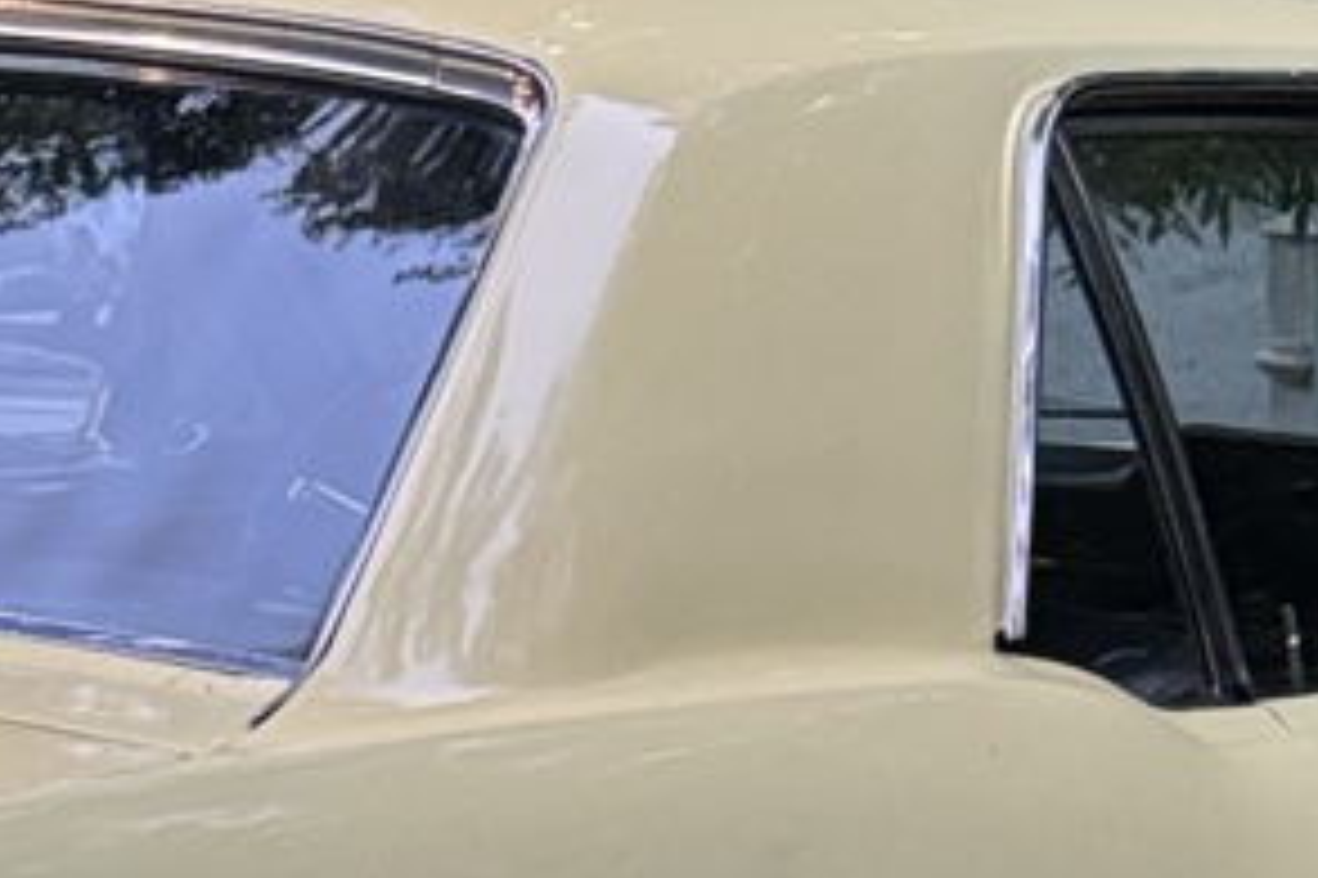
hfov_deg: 13.4
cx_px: -130
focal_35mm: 150
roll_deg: +5.8
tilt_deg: -10.4
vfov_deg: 9.1
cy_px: 203
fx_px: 5488
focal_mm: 6.76
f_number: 1.78
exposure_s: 1/40
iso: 640
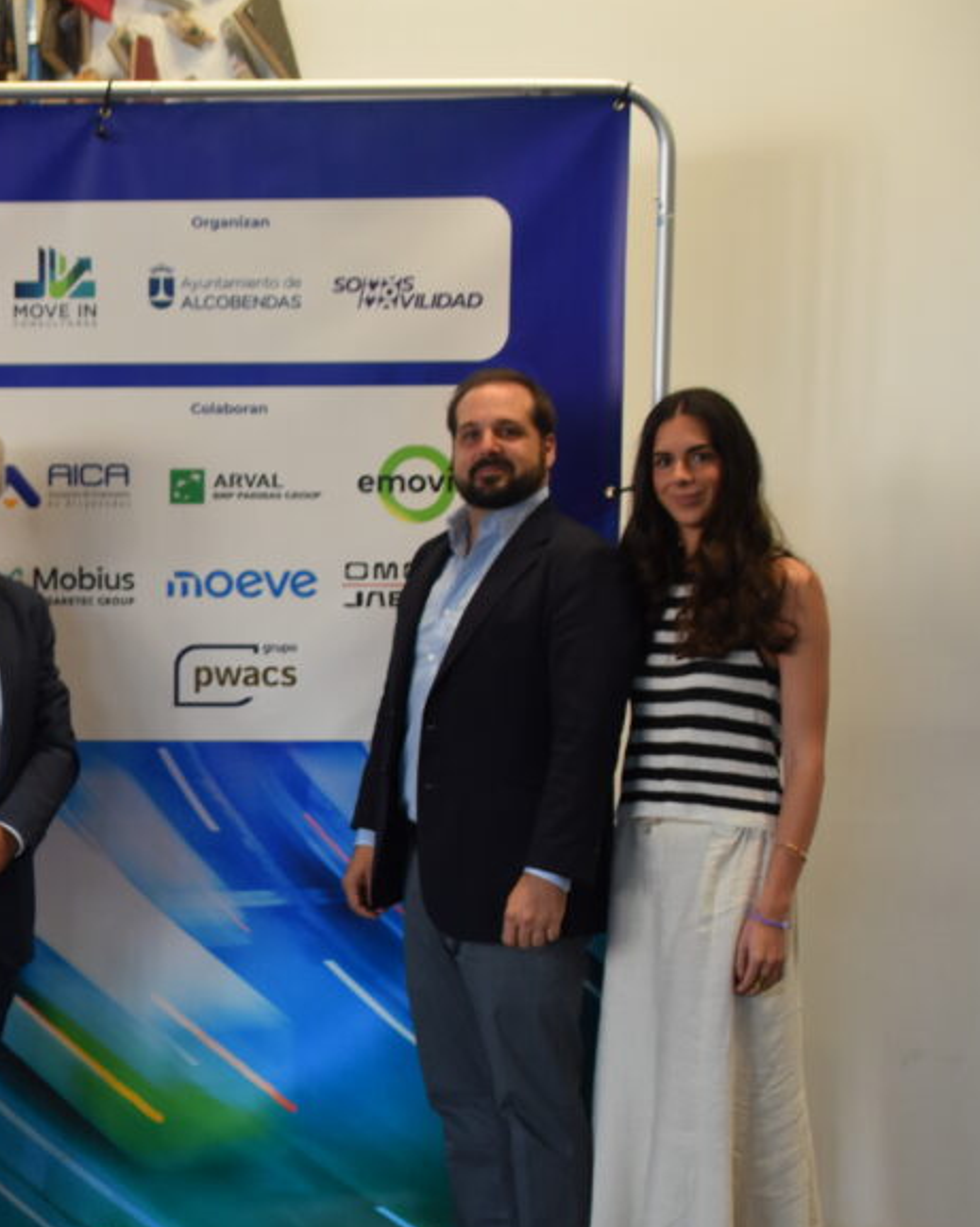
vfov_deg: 23.8
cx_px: 15
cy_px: 720
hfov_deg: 18.7
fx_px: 2903
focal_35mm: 80
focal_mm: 32
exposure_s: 1/80
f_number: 4.2
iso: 800
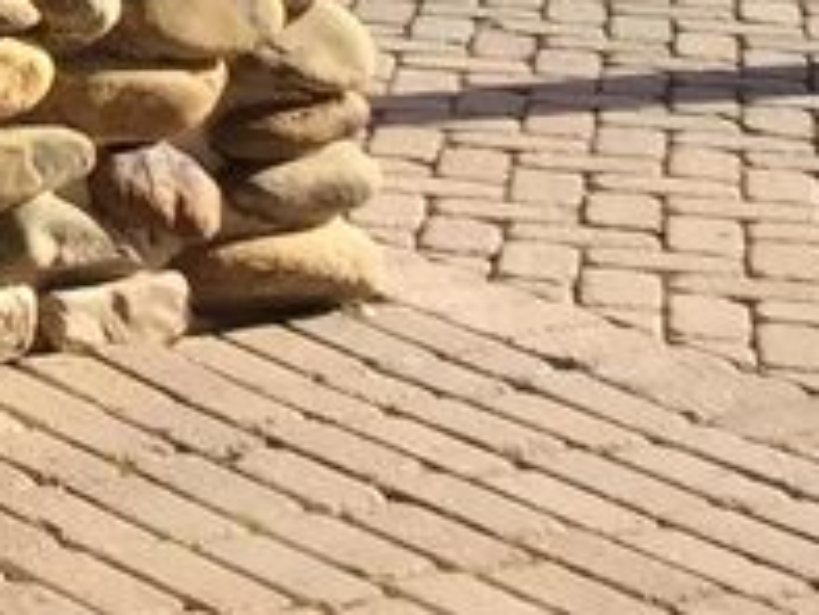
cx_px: -1027
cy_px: -636
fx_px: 3812
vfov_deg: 8.7
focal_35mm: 161
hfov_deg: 10.8
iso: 25
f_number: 2.4
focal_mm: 3.3
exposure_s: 1/471
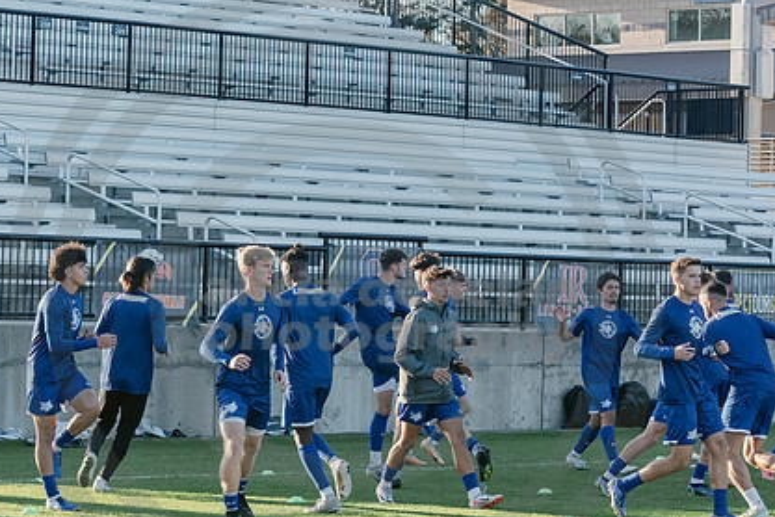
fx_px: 3143
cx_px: 333
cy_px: 310
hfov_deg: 14.1
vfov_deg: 9.4
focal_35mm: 146
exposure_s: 1/1000
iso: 1250
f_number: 6.3
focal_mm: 105
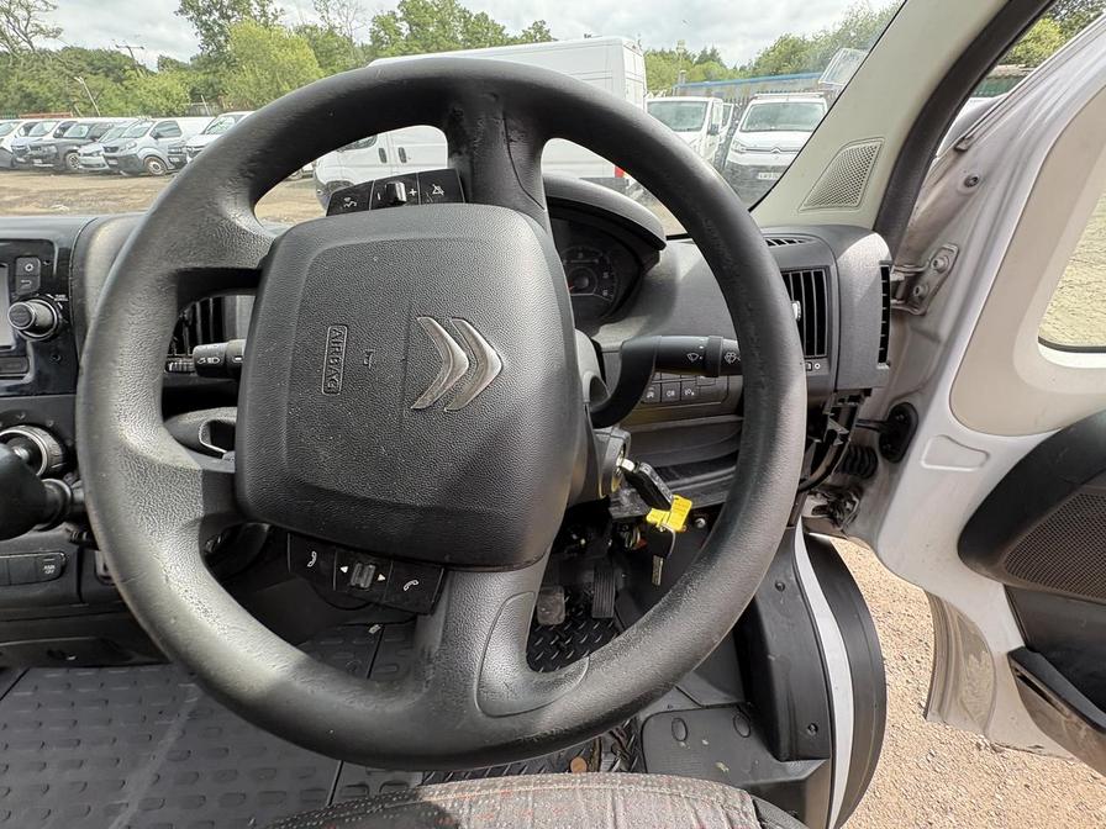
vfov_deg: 85.7
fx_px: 447
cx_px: 553
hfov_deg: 102.1
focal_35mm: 14
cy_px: 414
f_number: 2.2
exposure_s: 1/147
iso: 64
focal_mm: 2.22
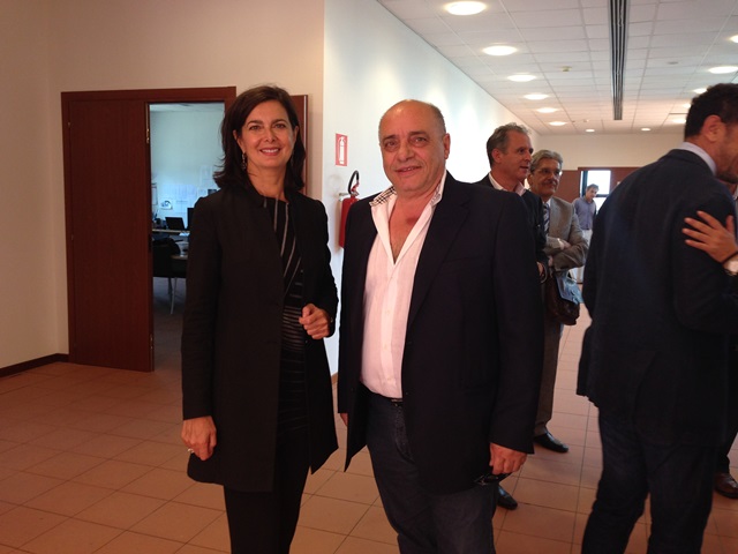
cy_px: 277
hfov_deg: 55.4
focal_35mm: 33
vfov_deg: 42.9
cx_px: 369
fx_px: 704
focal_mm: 4.12
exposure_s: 1/40
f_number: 2.4
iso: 64
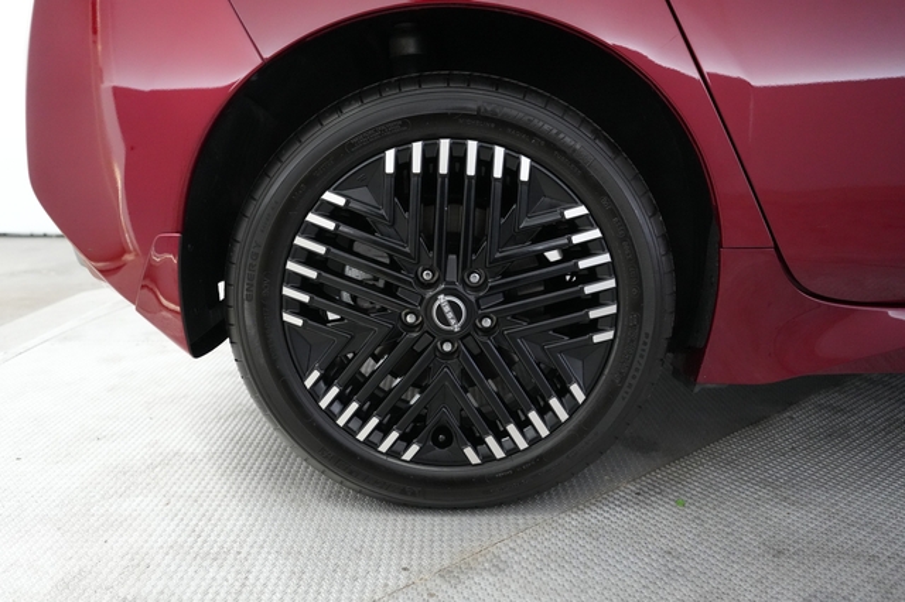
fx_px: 603
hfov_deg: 73.8
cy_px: 301
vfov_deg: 53.1
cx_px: 452
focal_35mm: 24
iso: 6400
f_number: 2.8
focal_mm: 24
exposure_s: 1/160
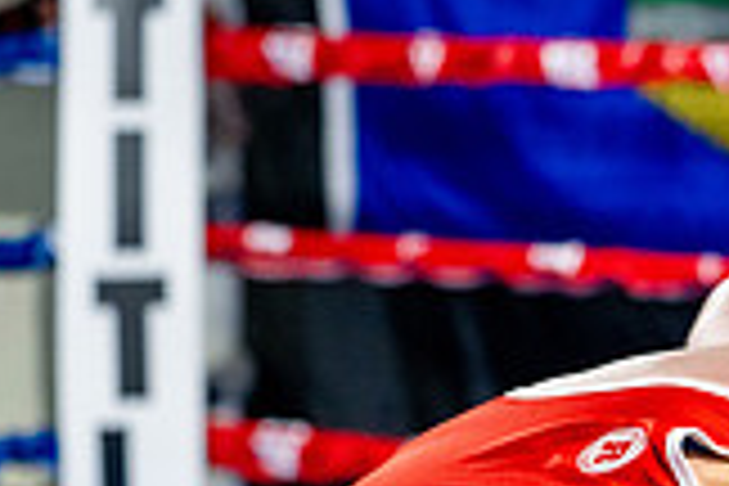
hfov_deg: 8.5
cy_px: 394
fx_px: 4799
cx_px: 1017
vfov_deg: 5.8
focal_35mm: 237
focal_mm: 66
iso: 4000
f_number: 2
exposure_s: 1/1000
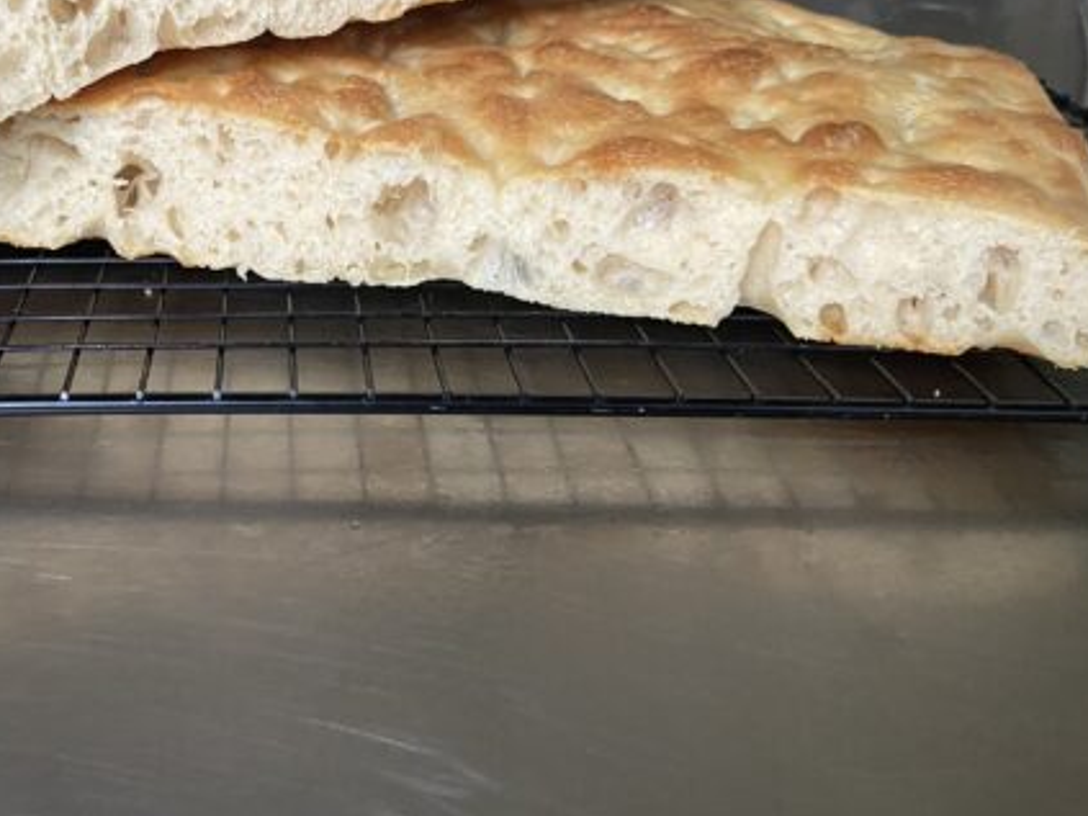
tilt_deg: -23.9
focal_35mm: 41
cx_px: 292
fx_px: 1288
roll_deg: +0.0
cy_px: 227
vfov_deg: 34.5
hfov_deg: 44.5
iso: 320
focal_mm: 4.25
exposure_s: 1/60
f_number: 1.8
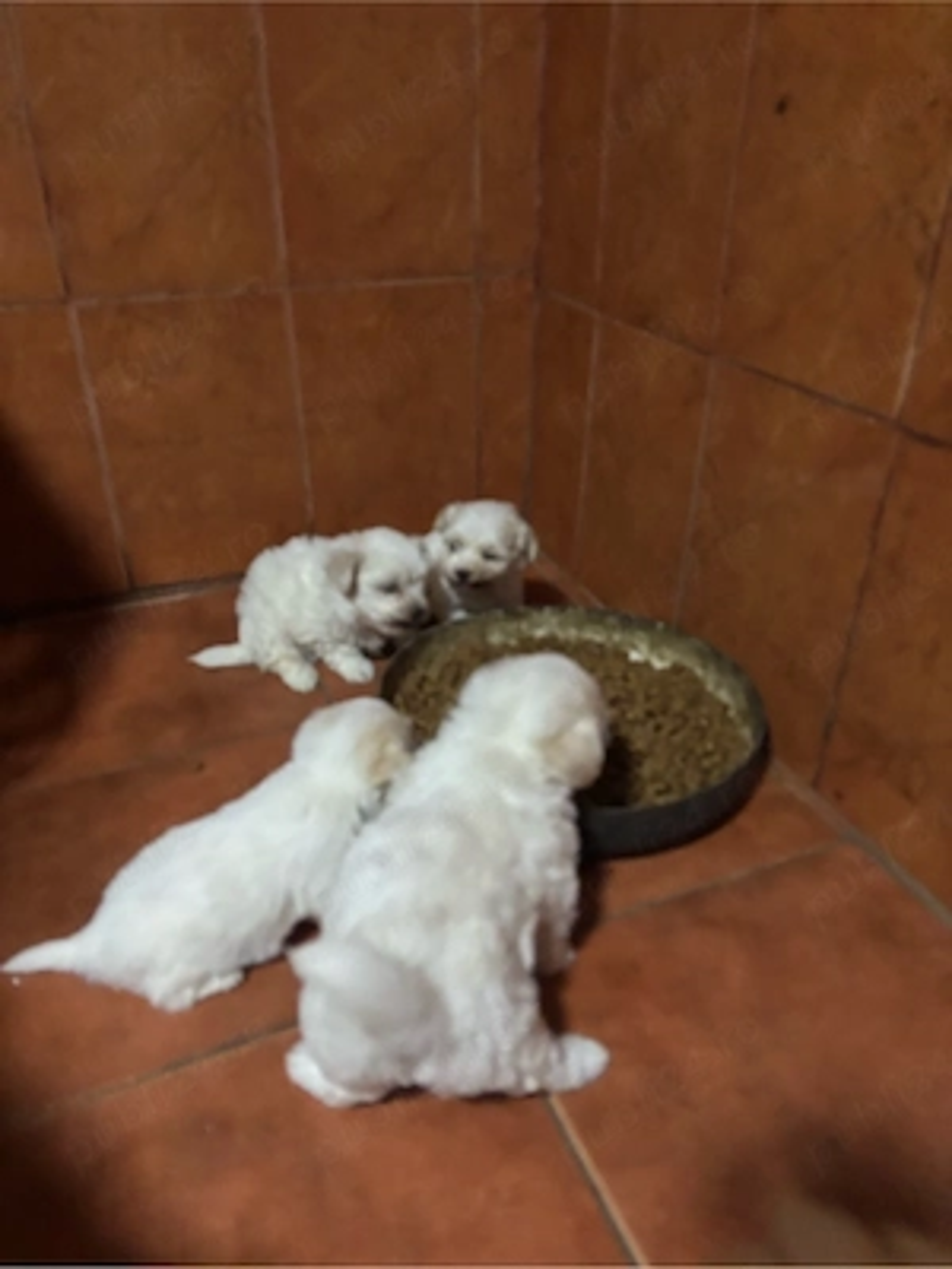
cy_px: 634
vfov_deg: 67.3
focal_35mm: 26
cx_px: 476
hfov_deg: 53.1
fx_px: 953
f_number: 1.6
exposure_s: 1/50
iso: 500
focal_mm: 5.96
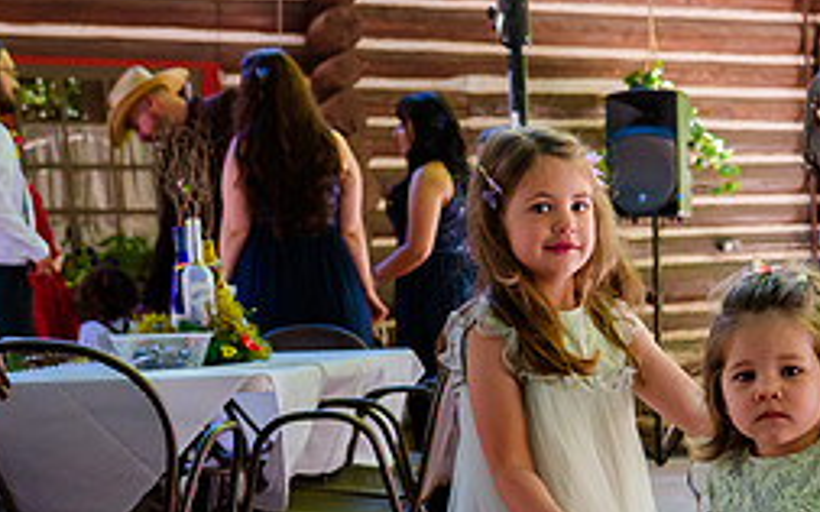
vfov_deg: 16.1
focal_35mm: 78
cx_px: 656
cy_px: 602
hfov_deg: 26.0
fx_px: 1743
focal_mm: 24
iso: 1250
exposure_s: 1/400
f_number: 4
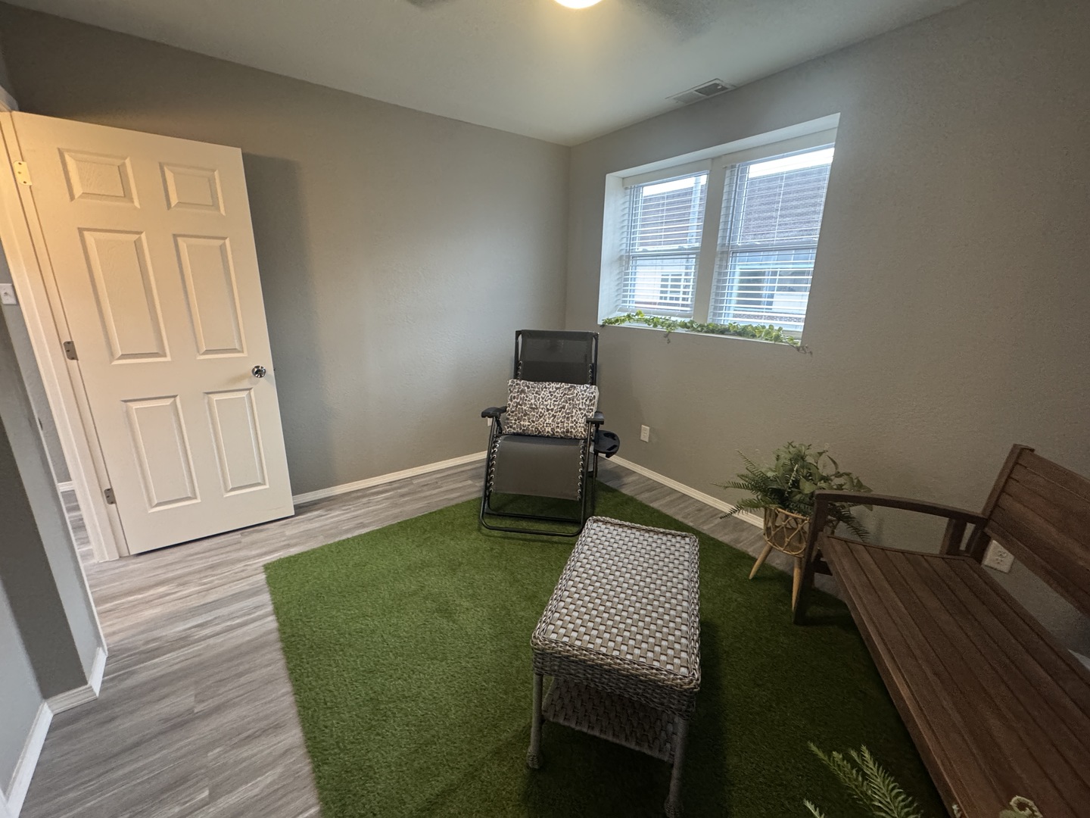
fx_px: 441
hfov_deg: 102.1
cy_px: 409
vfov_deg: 85.7
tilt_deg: -14.5
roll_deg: +0.4
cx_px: 545
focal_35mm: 14
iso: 500
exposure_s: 1/60
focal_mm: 2.22
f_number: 2.2
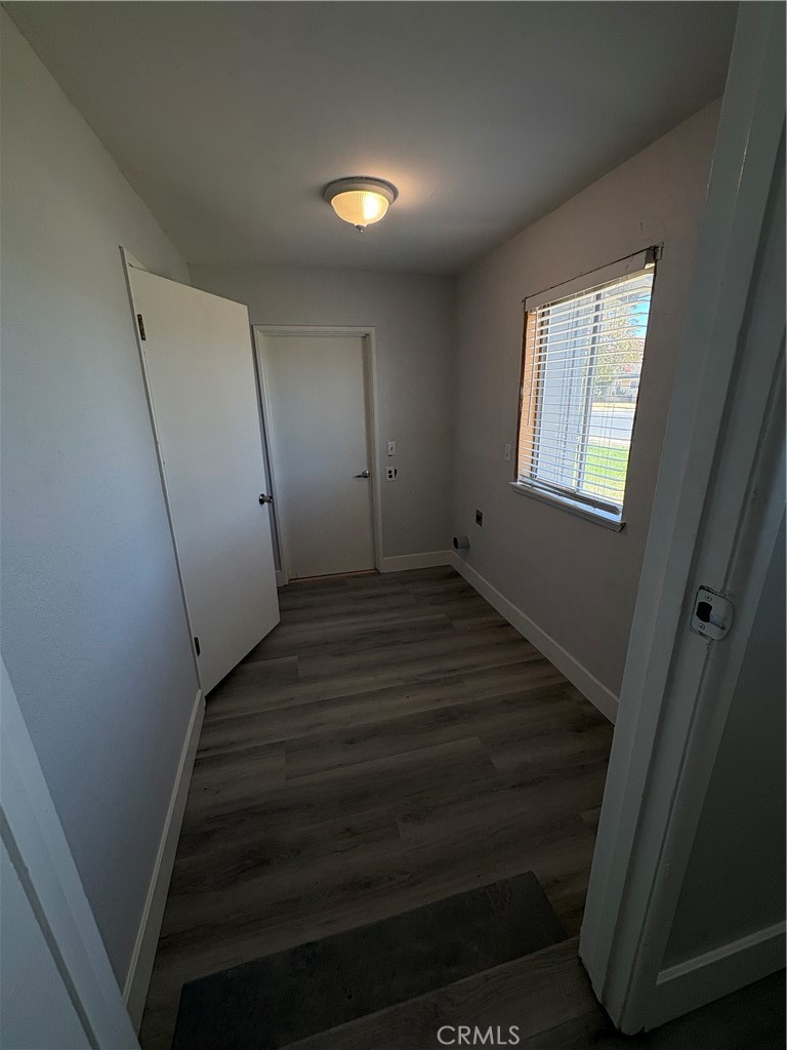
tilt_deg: -18.5
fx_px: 424
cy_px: 525
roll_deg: +1.0
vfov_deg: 102.1
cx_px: 394
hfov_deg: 85.7
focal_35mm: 14
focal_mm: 2.22
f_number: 2.2
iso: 50
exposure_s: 1/120
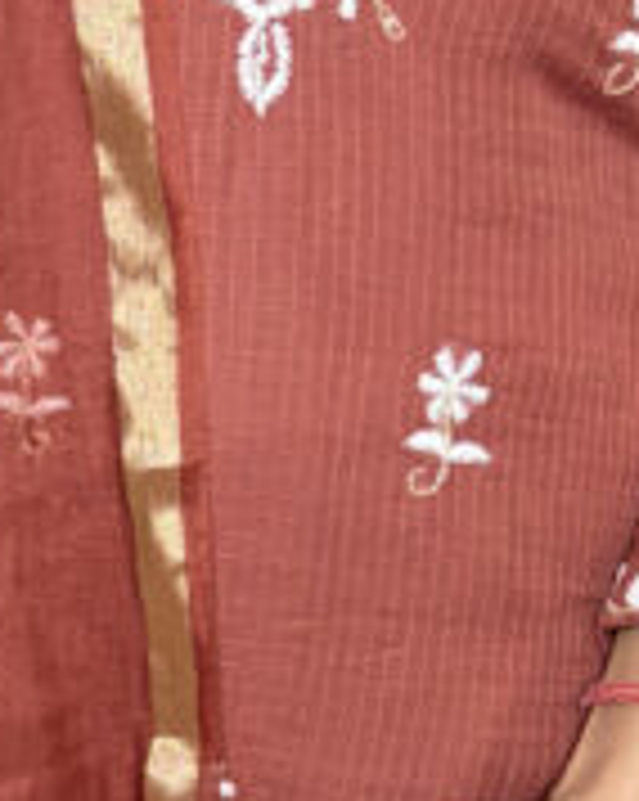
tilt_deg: -25.2
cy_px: 1114
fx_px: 3150
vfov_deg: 13.8
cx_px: -220
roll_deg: -1.2
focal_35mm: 133
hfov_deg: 11.3
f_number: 1.6
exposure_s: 1/50
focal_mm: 5.96
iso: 250
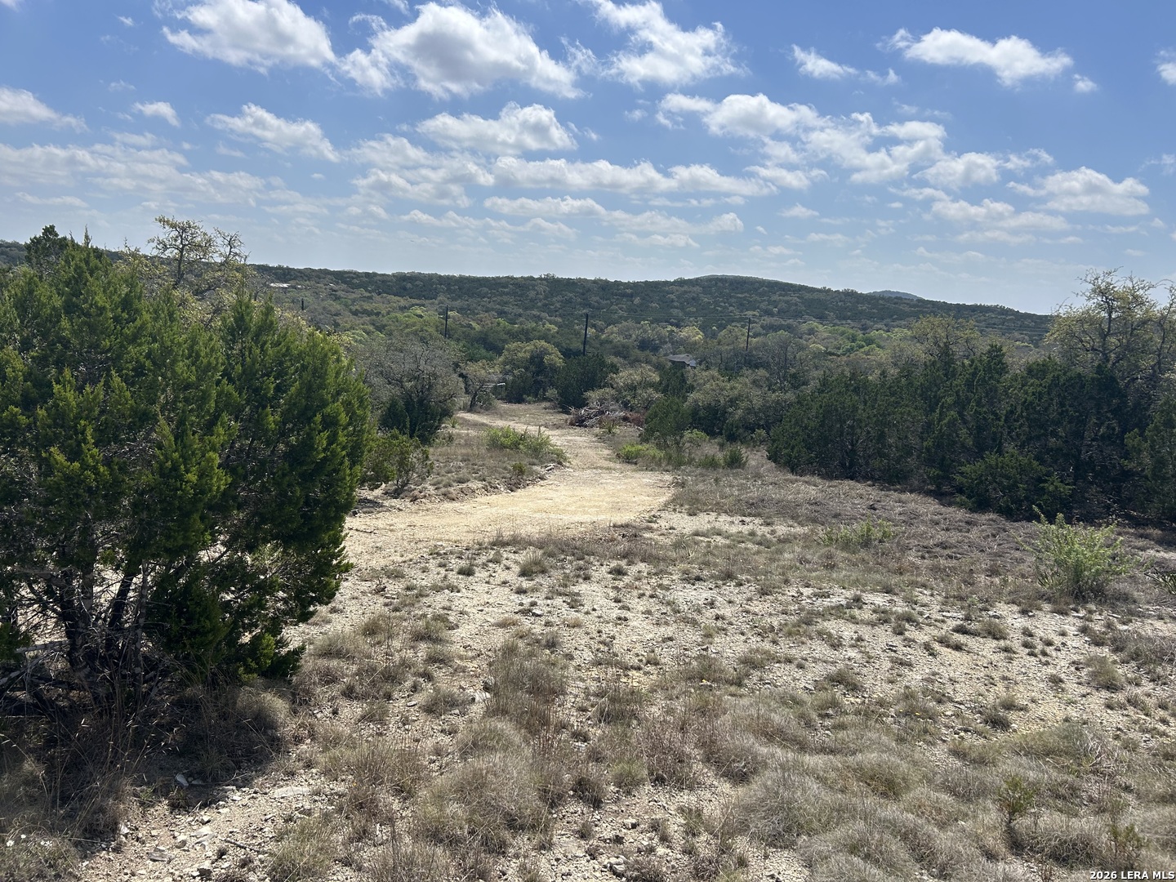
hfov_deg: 67.3
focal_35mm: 26
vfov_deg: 53.1
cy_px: 441
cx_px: 588
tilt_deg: -8.0
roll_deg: -2.5
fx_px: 883
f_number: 1.5
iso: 50
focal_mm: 5.7
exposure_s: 1/6579
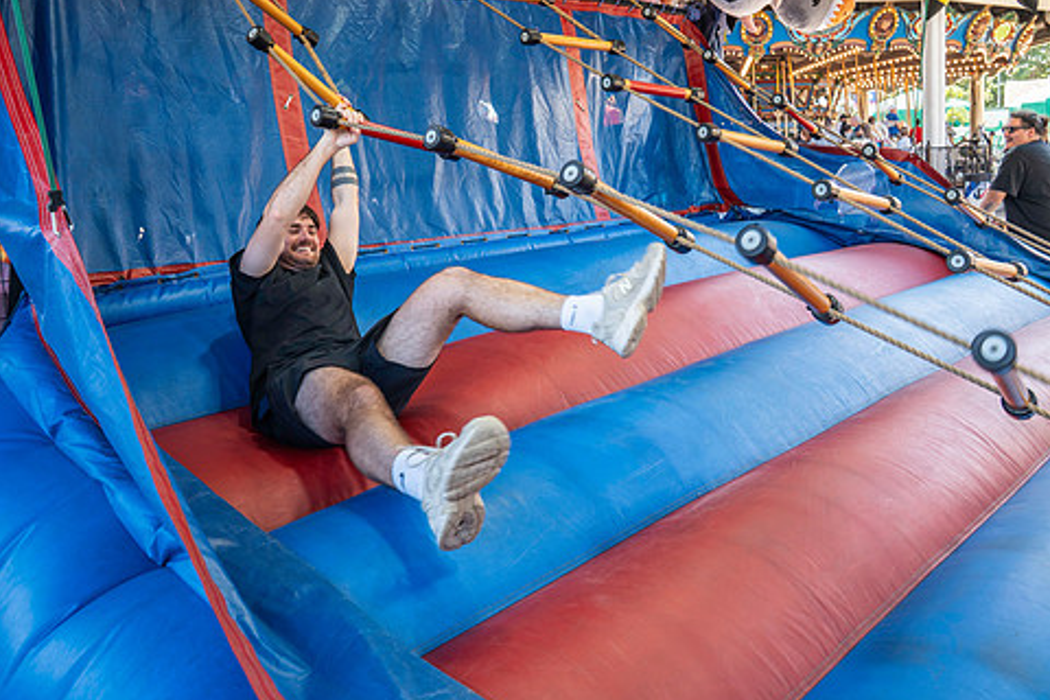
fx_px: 846
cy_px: 290
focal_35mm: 29
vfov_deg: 44.8
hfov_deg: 63.6
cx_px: 512
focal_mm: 24
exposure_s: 1/200
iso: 640
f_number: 5.6
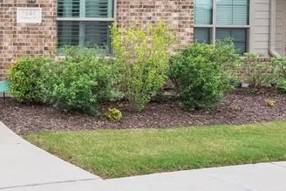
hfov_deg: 28.6
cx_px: -124
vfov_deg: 26.6
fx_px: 397
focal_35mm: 50
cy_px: 43
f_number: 6.3
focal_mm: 16
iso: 320
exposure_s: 1/500
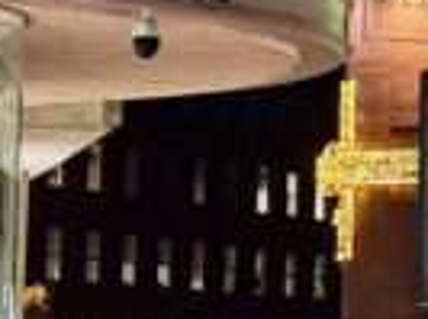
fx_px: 3428
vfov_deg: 5.3
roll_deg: +0.7
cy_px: -23
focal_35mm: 278
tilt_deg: +7.1
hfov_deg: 6.7
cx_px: 1136
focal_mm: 6.76
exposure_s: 1/33
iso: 250
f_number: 1.78
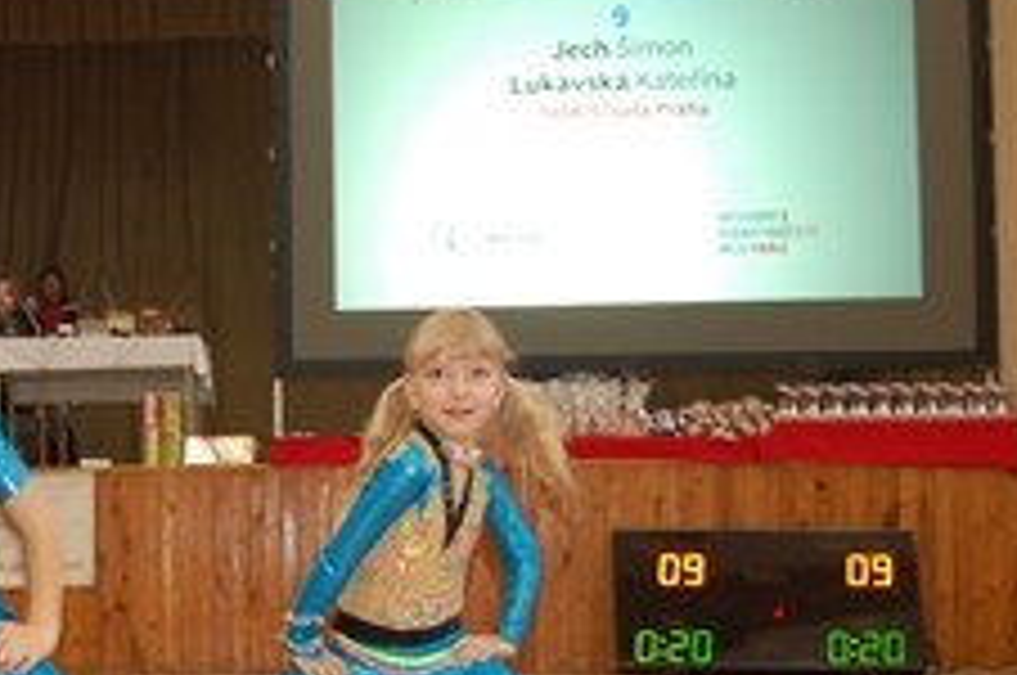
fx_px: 1780
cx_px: 171
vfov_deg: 21.2
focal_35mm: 63
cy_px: 536
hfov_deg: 30.9
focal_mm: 19
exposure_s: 1/60
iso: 400
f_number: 3.5
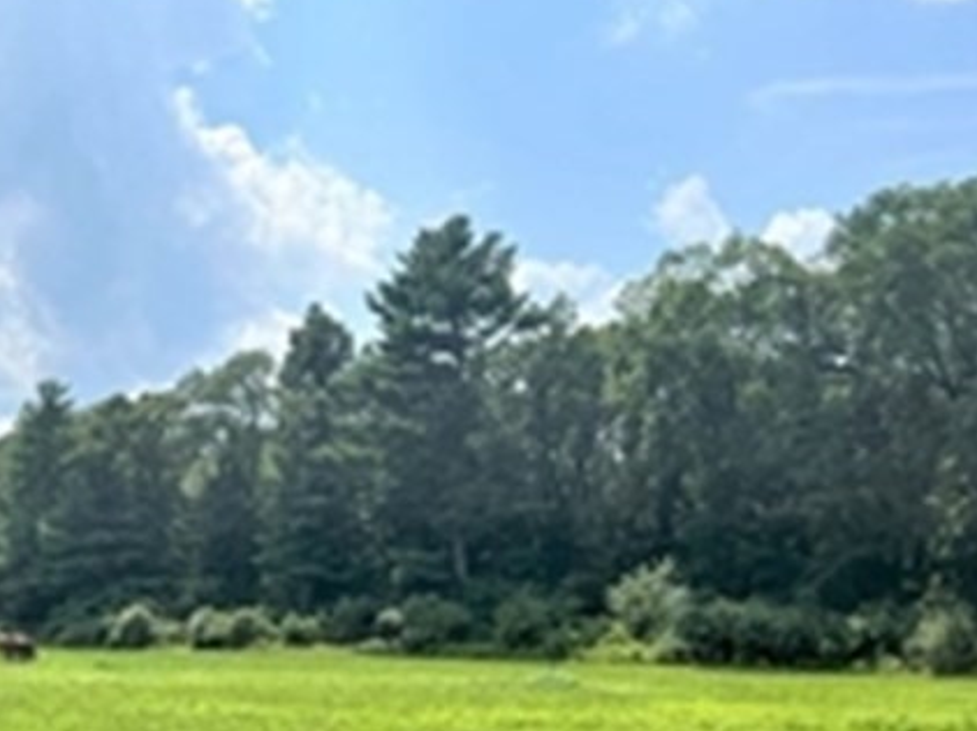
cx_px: 306
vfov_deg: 38.6
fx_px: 1044
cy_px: 340
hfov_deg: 49.1
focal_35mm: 37
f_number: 1.5
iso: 50
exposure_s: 1/8000
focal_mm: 5.7
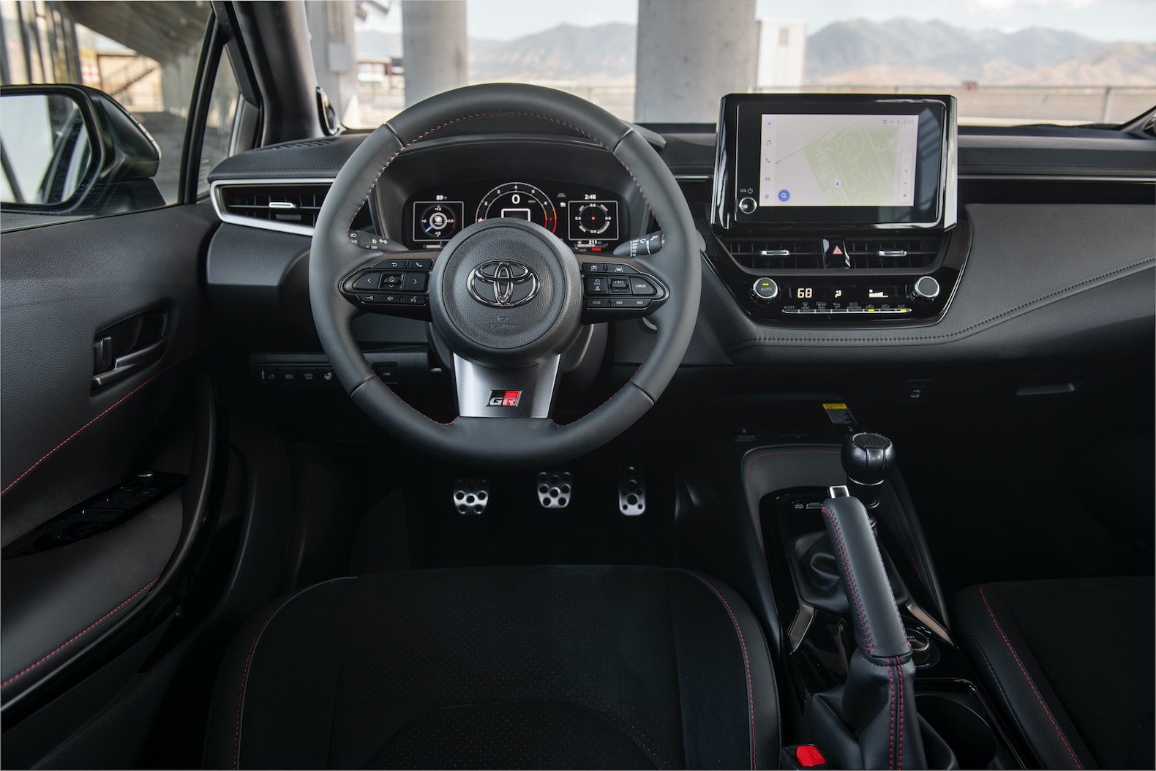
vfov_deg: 45.0
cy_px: 386
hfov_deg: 63.6
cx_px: 578
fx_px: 931
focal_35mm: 29
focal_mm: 29
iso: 100
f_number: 6.3
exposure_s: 1/6
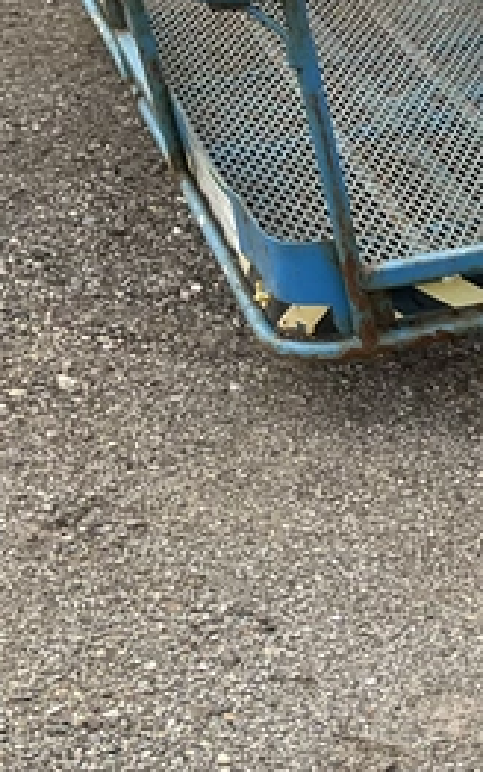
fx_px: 1851
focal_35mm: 88
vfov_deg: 23.0
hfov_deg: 13.1
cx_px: 937
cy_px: 688
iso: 25
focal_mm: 3
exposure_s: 1/804
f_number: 1.8
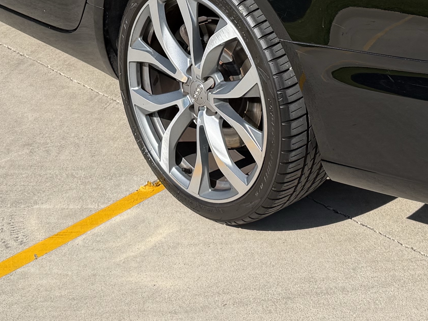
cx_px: 271
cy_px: -128
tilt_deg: -13.1
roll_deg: +0.4
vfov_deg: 16.7
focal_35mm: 82
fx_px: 1014
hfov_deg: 23.8
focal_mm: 6.76
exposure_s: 1/3584
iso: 80
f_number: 1.78
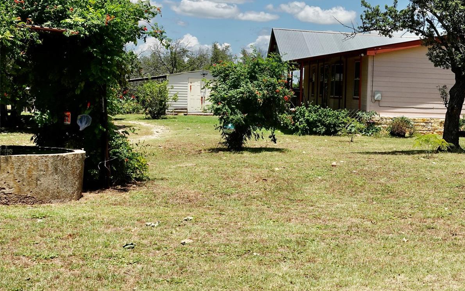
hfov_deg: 30.4
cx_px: 400
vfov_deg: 20.0
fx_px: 824
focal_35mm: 65
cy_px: 102
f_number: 4
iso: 100
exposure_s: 1/1000
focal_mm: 13.7
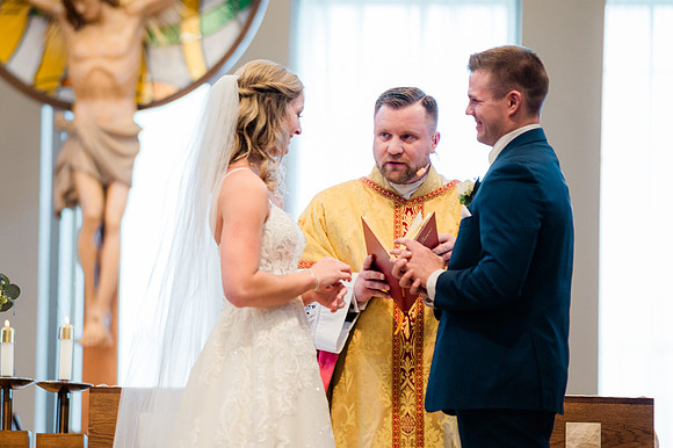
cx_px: 239
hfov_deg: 8.0
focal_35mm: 258
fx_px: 4820
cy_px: 255
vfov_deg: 5.3
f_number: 2.8
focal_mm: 200
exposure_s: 1/250
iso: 1000
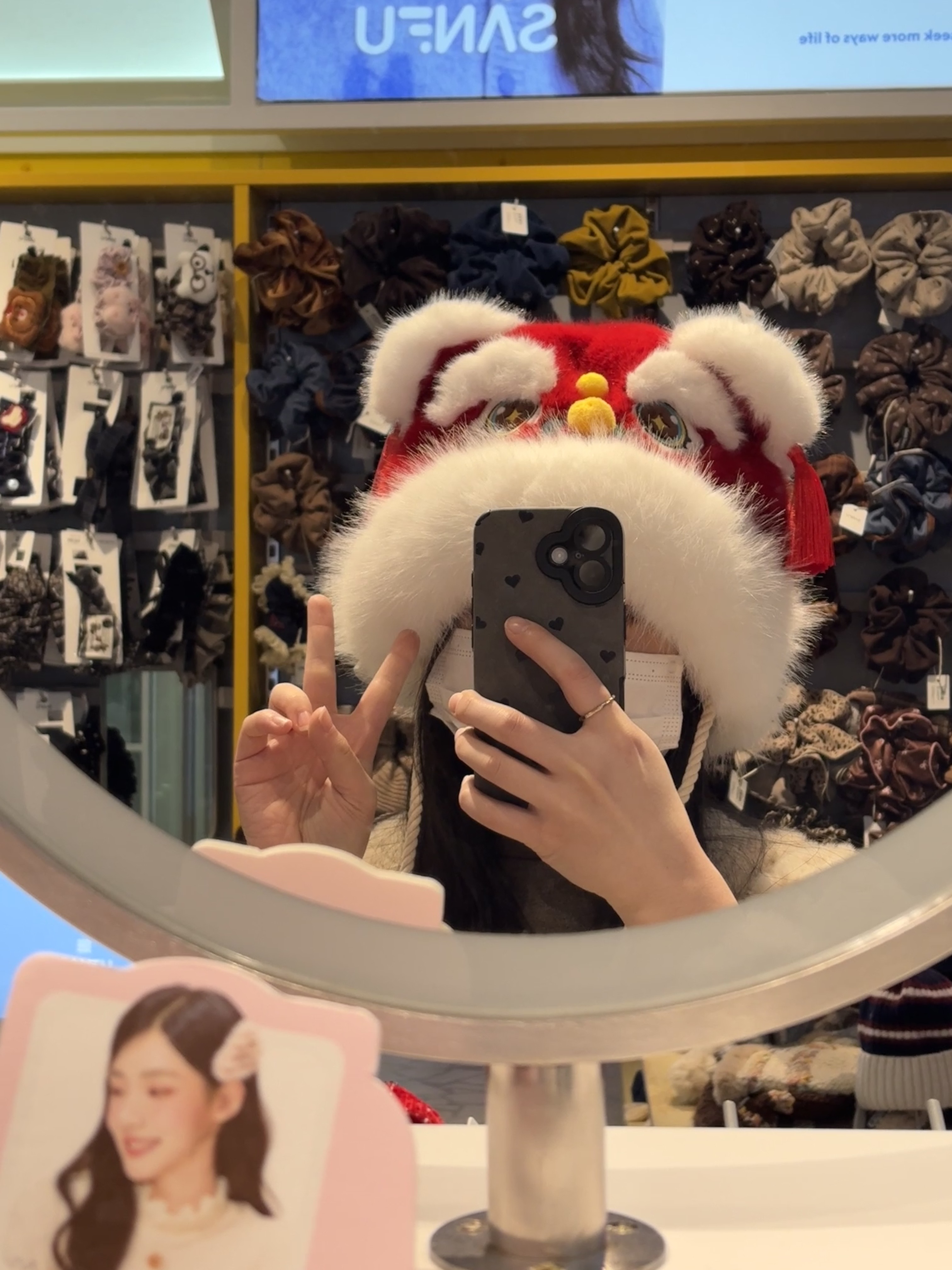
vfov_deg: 36.8
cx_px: 476
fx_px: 1907
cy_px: 635
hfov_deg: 28.0
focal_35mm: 52
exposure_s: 1/193
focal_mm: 5.96
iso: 32
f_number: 1.6
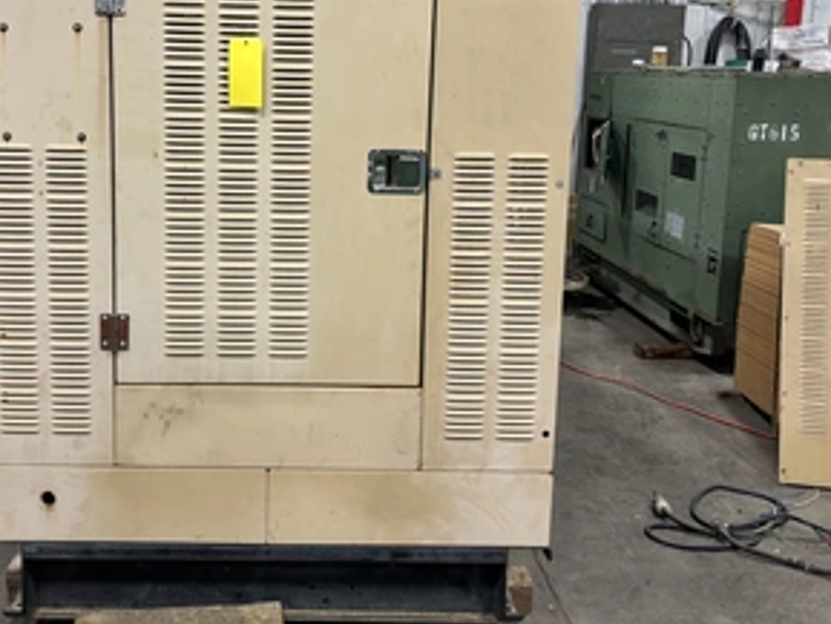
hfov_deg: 50.7
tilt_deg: -8.0
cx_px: 299
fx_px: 865
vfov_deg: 39.1
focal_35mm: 36
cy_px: 196
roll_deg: -1.0
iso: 200
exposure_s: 1/60
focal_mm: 5.96
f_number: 1.6
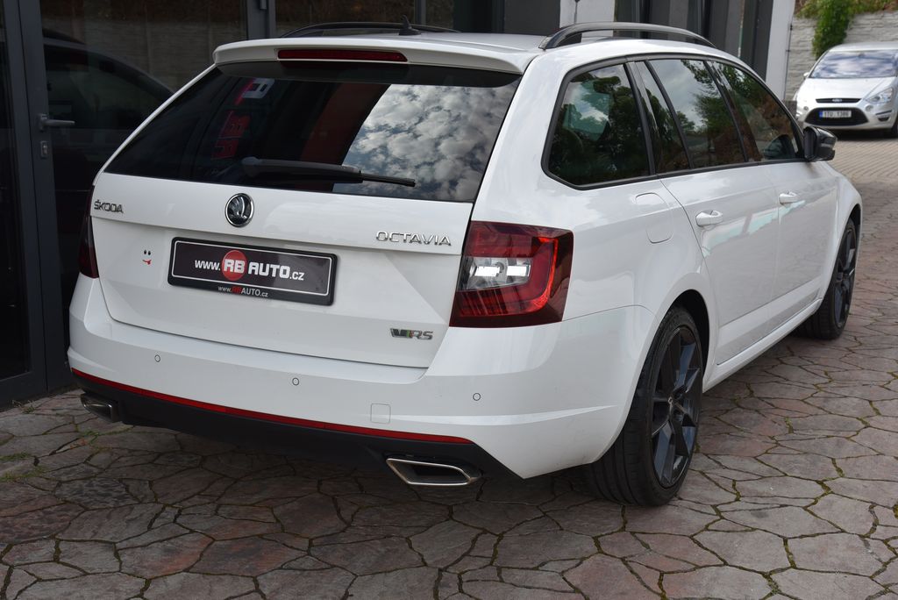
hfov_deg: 41.1
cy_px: 300
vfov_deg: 28.1
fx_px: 1198
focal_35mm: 48
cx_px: 449
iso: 500
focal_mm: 48
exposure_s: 1/400
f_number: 10
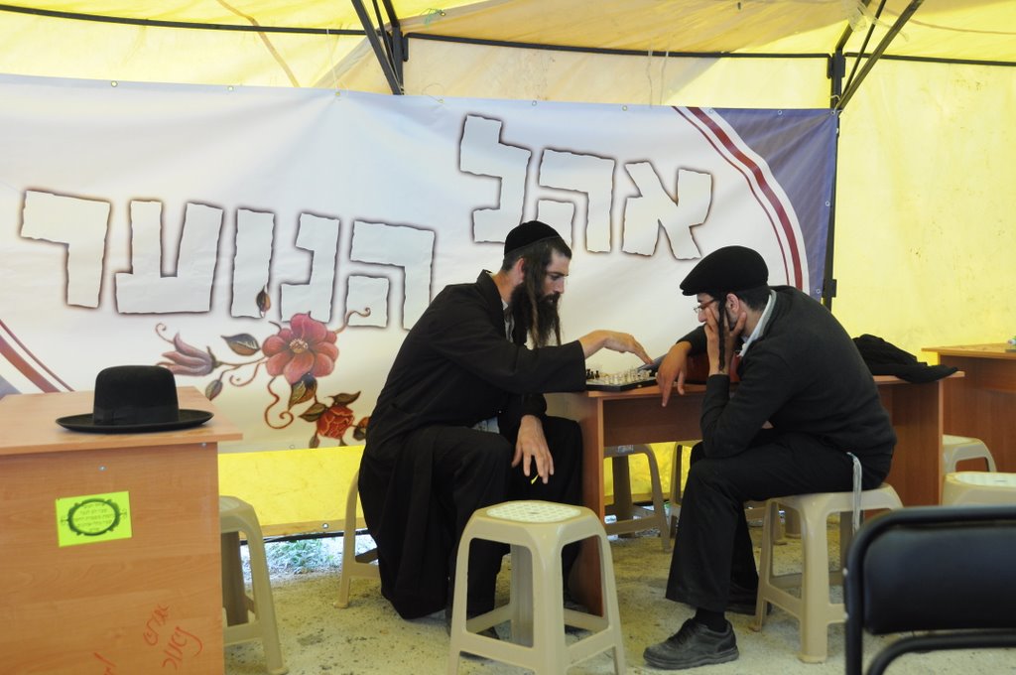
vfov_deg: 36.8
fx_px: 1015
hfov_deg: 53.2
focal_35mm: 36
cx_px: 508
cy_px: 338
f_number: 5
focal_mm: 24
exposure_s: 1/60
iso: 640
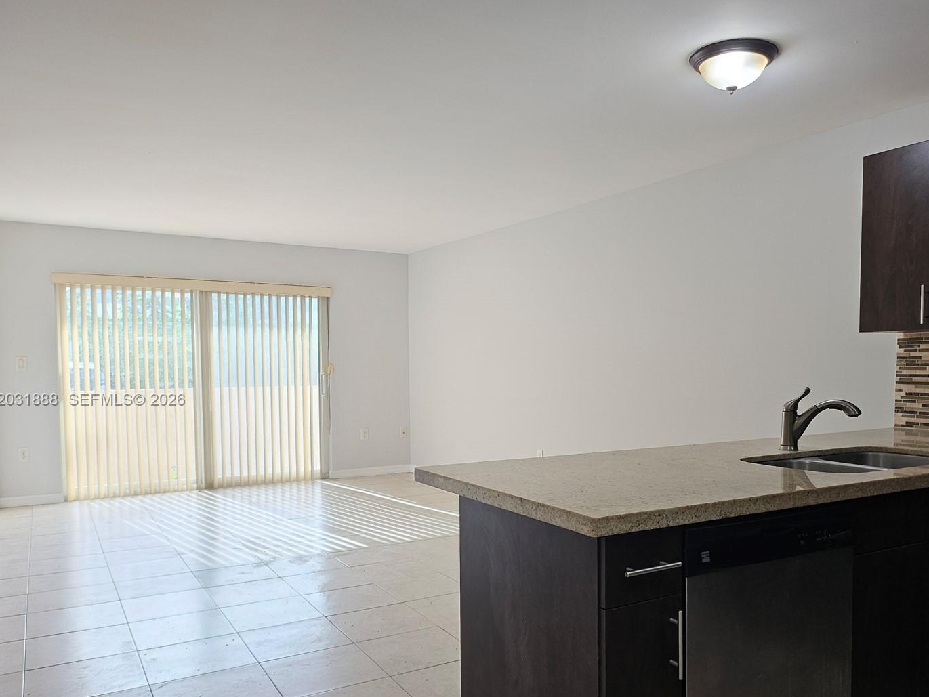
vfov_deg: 49.6
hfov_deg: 63.3
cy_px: 400
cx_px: 516
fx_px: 752
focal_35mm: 28
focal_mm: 5
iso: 100
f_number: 1.8
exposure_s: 1/120
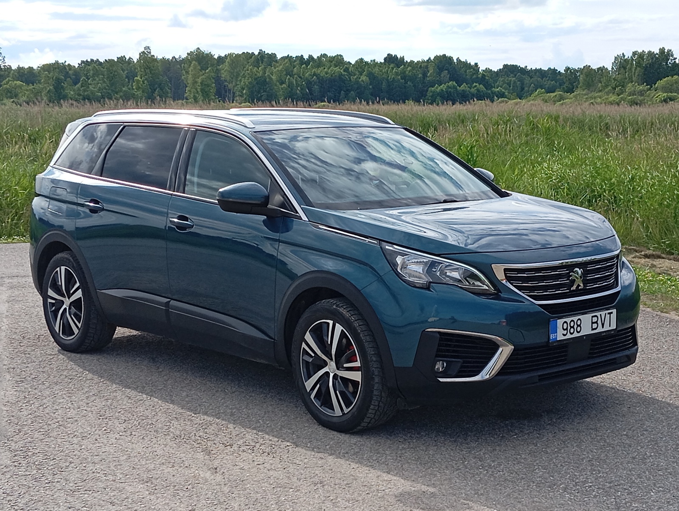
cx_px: 340
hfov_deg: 34.3
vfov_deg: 26.2
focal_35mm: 56
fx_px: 1100
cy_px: 256
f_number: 1.8
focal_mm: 4.22
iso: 107
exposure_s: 1/543
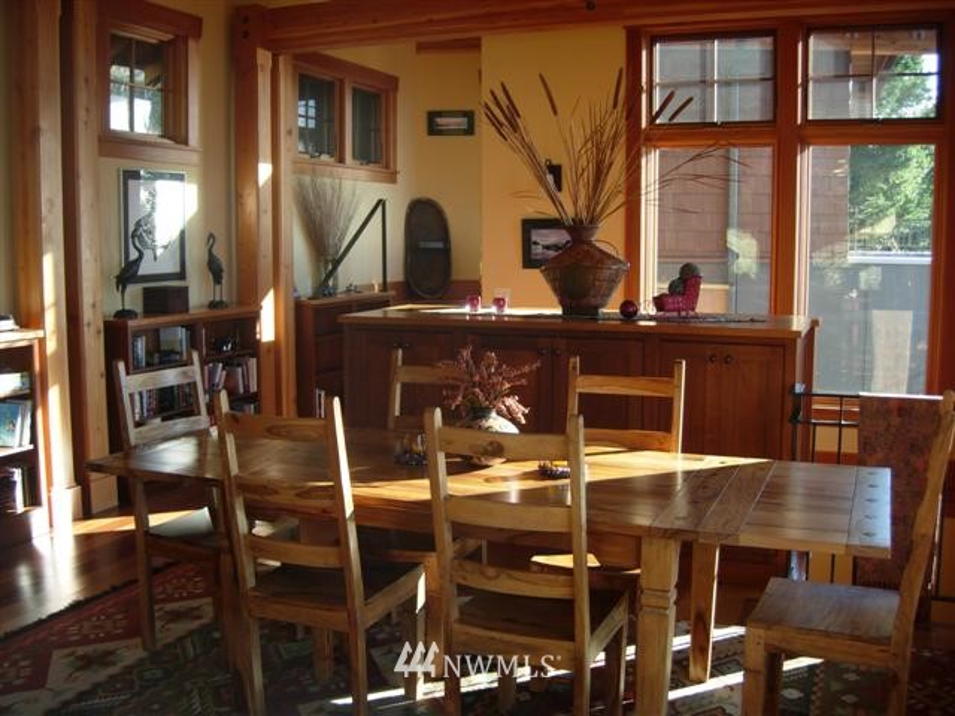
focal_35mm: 36
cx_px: 478
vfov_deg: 39.7
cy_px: 358
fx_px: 993
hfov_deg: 51.4
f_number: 2.7
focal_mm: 7.5
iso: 50
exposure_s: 1/78.3
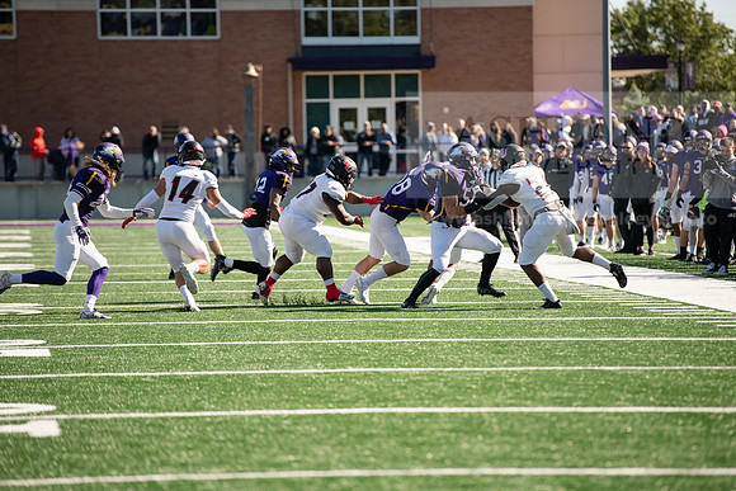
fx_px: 4090
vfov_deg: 6.9
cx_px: 368
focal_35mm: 200
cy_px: 246
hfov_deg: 10.3
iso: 200
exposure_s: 1/1600
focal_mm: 200
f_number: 3.5
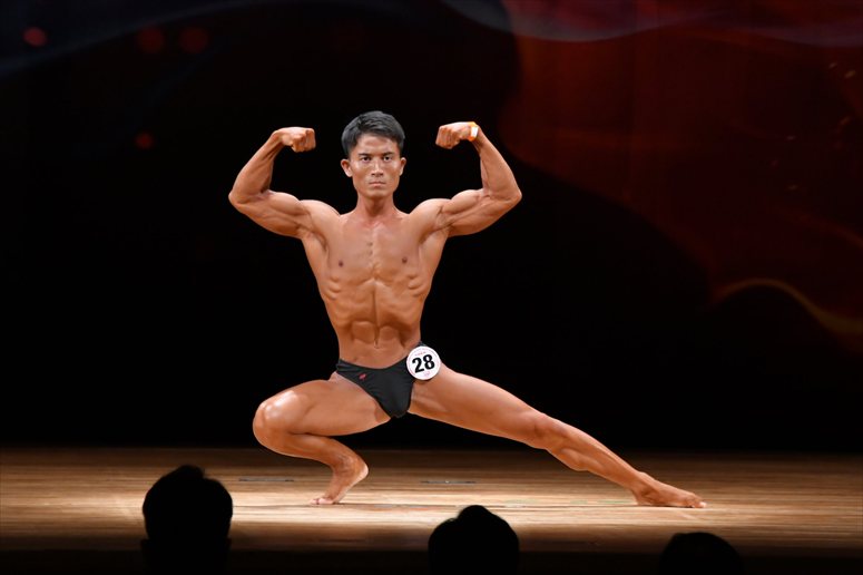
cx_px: 432
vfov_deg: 4.8
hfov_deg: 7.2
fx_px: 6829
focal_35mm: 285
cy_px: 288
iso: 3200
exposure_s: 1/400
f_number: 5.6
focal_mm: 190
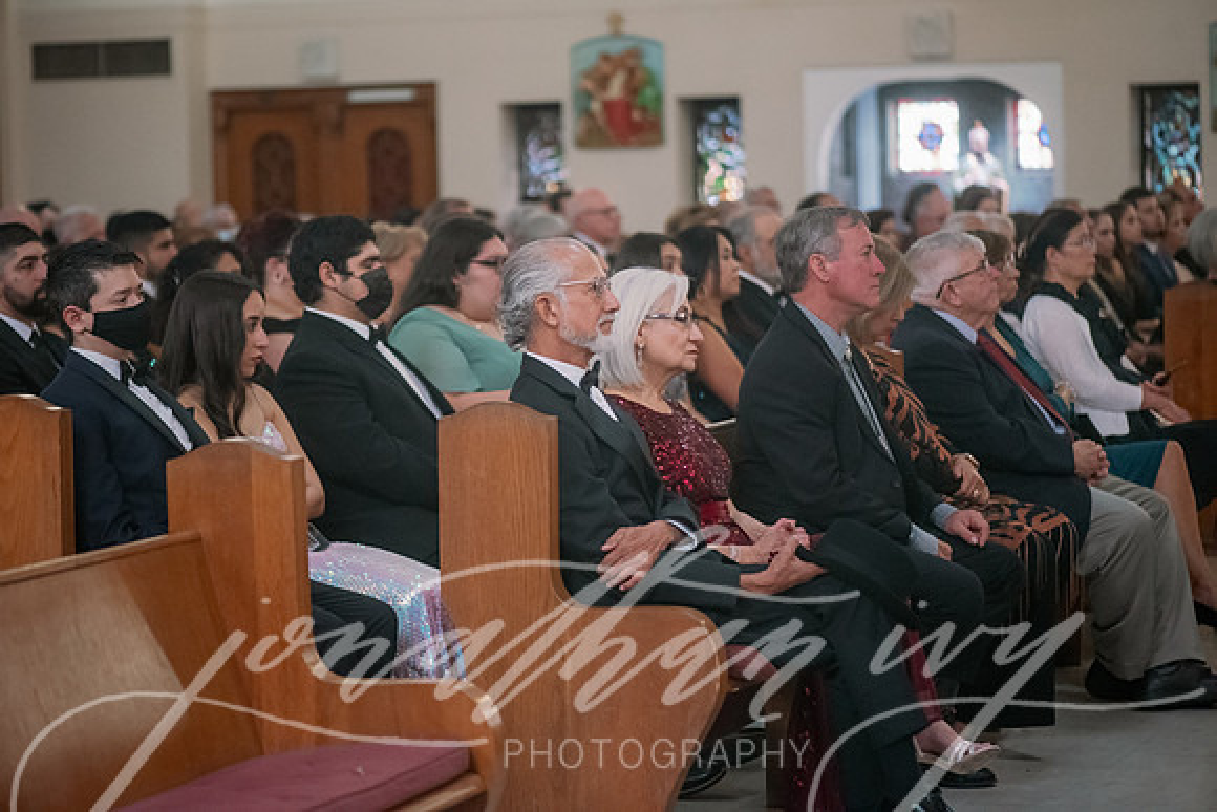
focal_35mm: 109
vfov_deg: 12.6
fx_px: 3678
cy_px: 391
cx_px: 587
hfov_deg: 18.8
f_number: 2.8
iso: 3200
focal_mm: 105
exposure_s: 1/125
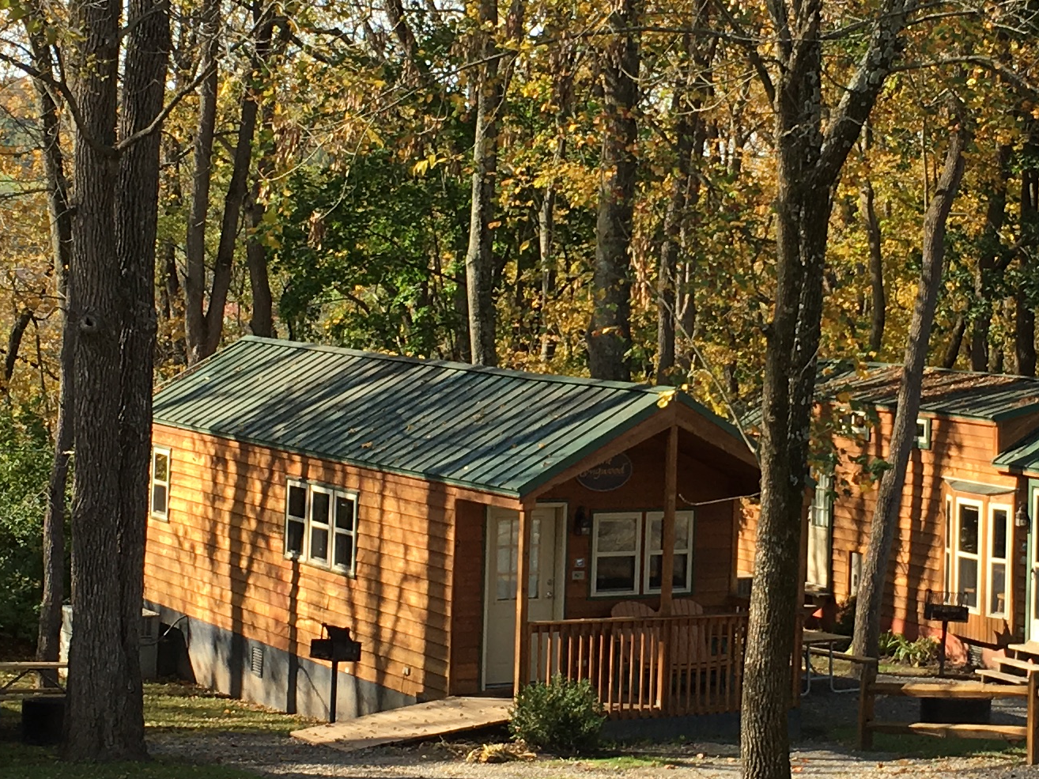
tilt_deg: -1.4
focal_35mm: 89
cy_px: 323
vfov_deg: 16.6
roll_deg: -2.4
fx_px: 2671
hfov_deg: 21.9
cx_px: 686
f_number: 2.2
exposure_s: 1/545
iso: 25
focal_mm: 4.15
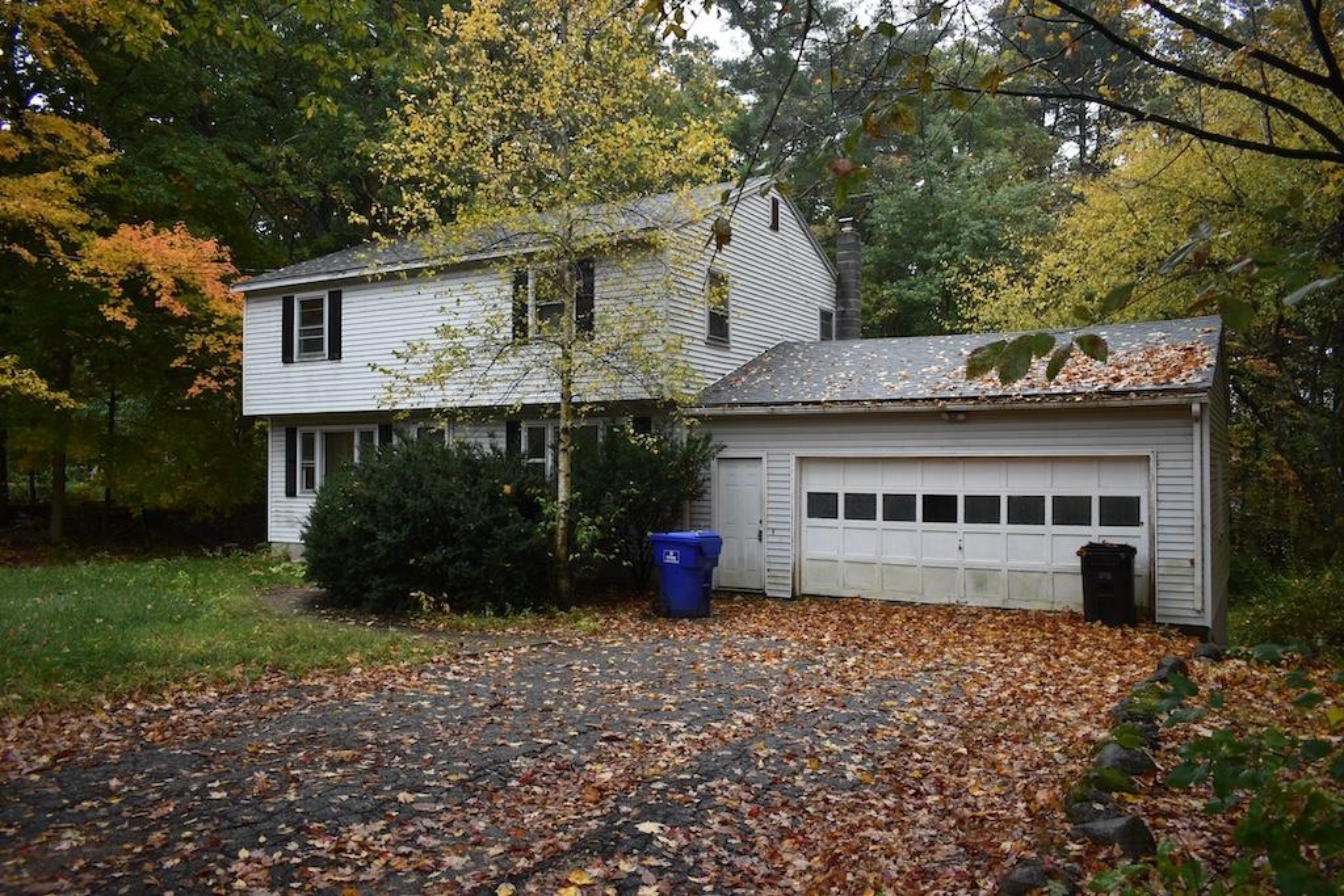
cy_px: 448
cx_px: 672
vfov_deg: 47.9
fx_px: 1008
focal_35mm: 27
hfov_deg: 67.4
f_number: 3.5
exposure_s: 1/250
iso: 450
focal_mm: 18
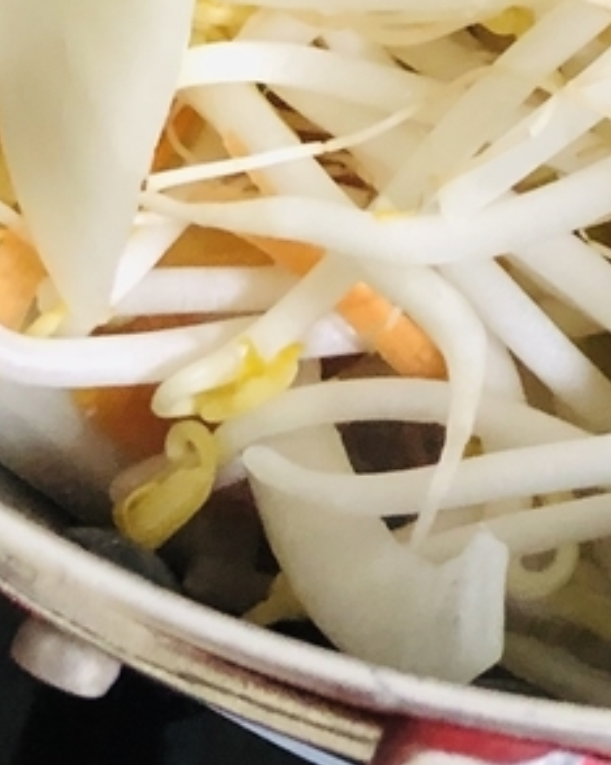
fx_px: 2534
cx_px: 820
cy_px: -488
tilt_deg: -62.4
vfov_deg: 15.4
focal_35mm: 112
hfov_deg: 13.2
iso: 100
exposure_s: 1/9
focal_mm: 4
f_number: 1.8
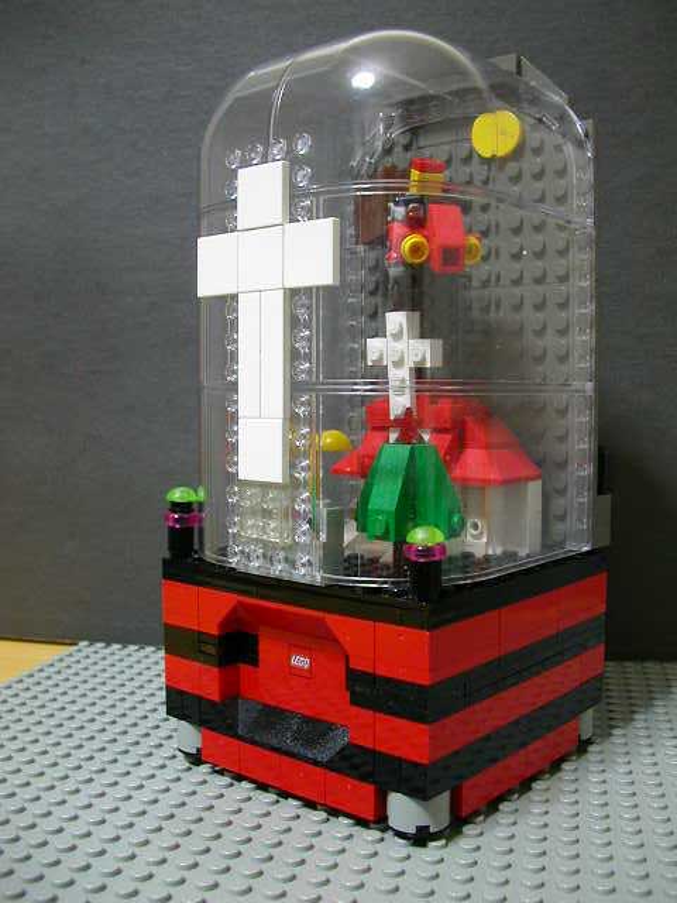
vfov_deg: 50.1
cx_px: 338
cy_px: 452
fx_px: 965
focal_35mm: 37
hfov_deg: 38.7
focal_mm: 5.6
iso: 223
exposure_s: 1/4.8
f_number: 2.7
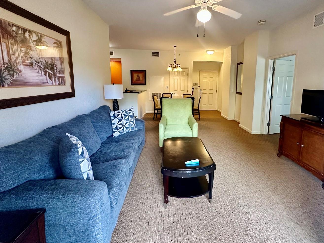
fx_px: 159
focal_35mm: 17
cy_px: 102
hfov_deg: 90.2
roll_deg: -1.0
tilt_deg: -7.6
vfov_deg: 74.2
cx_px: 189
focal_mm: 2.22
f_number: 2.2
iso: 320
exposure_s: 1/120
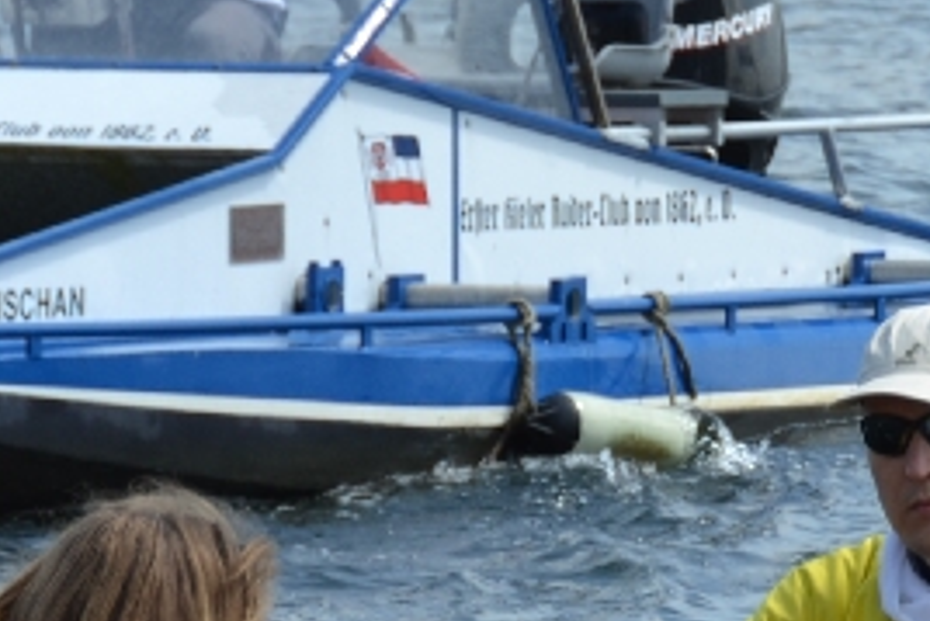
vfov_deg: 2.5
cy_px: 297
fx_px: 14084
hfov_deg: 3.8
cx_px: 1357
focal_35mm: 545
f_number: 7.1
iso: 100
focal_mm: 95
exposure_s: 1/200
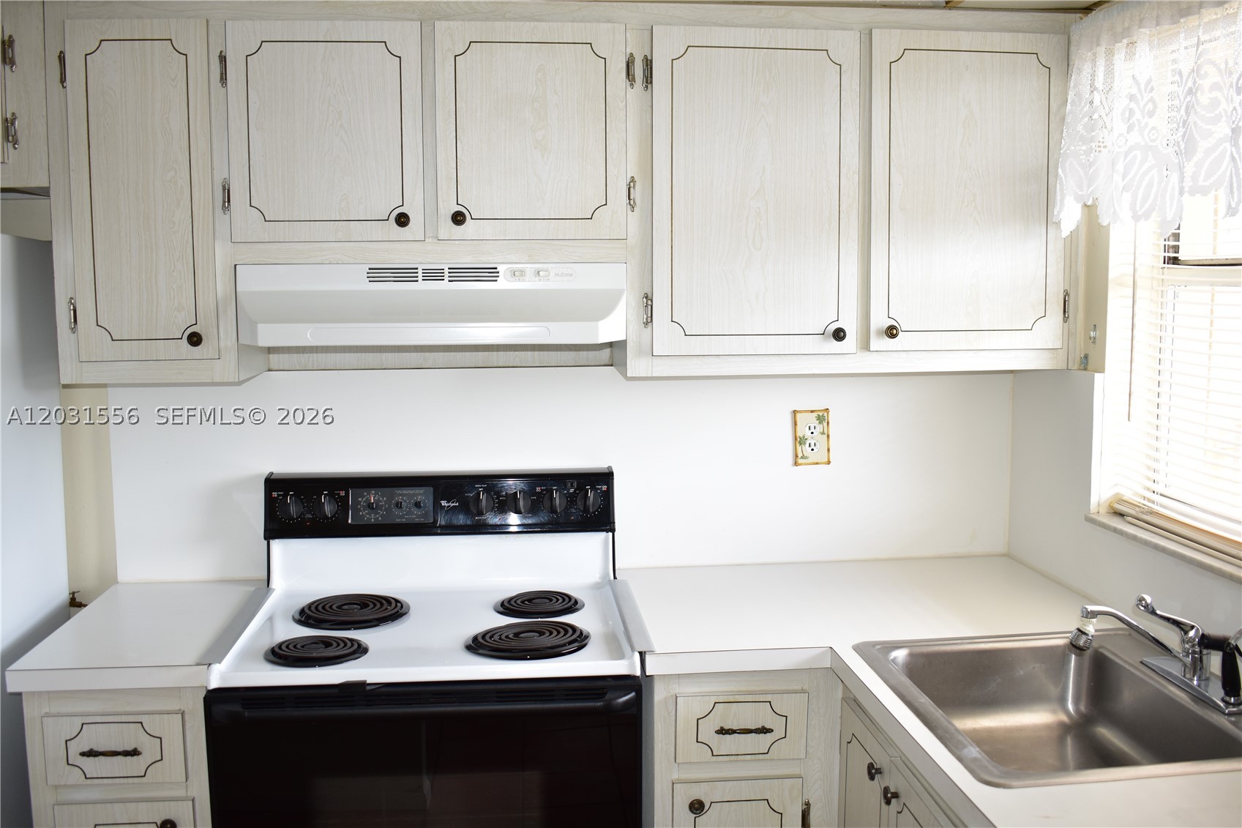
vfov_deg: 40.0
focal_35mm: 33
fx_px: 1138
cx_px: 621
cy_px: 414
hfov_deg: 57.2
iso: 360
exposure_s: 1/60
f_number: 3.8
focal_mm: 22
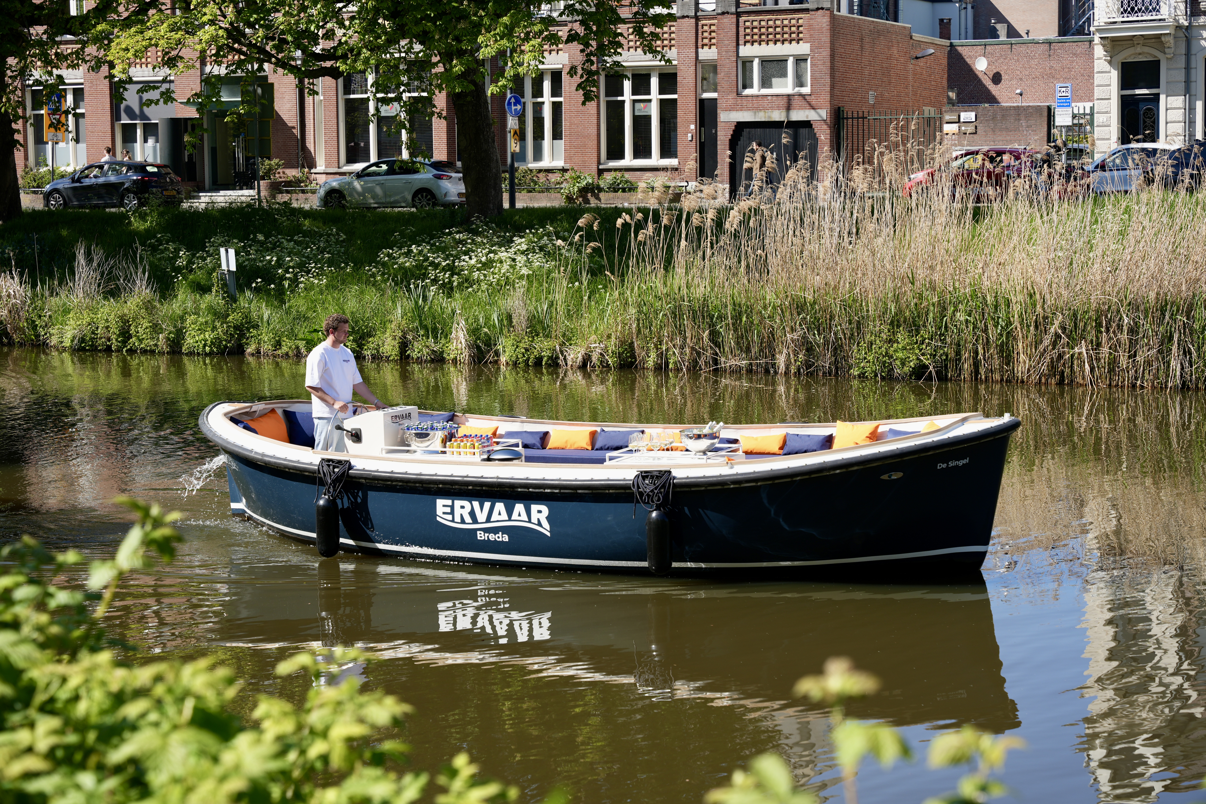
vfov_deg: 19.5
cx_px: 603
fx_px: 2345
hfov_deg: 28.8
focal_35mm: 70
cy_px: 402
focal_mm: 70
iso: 100
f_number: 4.5
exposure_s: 1/400
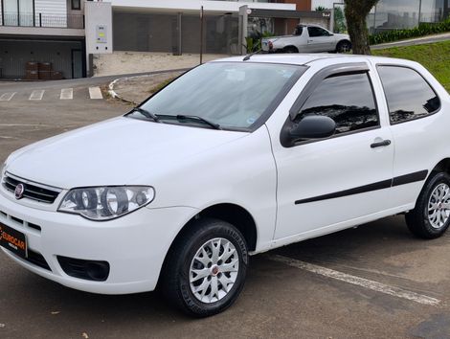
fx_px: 456
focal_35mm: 35
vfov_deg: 40.8
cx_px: 225
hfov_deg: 52.6
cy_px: 170
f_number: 1.6
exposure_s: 1/1110
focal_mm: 6.57
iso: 50
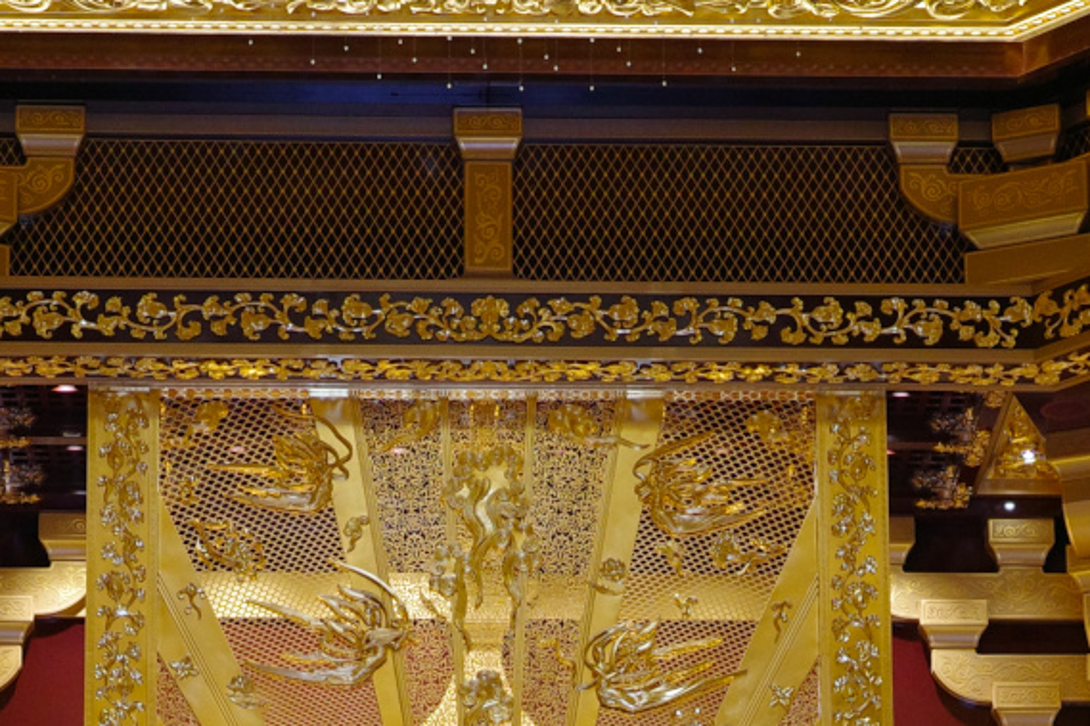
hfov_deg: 15.2
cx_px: 494
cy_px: 1067
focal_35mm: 135
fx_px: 4086
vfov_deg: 9.9
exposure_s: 1/40
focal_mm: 26
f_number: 2.8
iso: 640
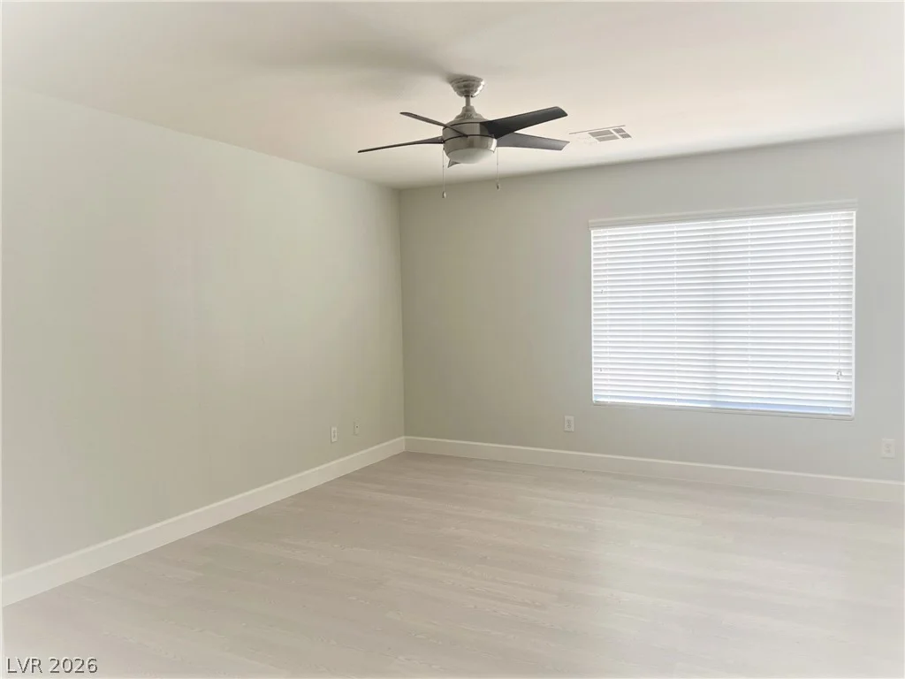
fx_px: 680
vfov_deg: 53.1
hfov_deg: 67.3
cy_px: 340
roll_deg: +1.0
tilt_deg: -2.3
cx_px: 452
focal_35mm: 26
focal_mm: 5.7
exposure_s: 1/153
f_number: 1.5
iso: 50
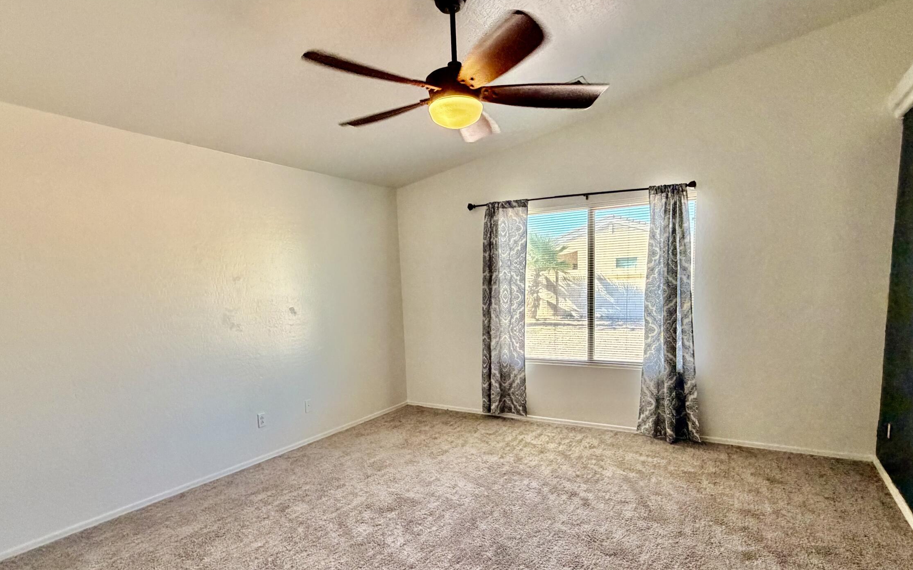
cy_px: 351
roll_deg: +2.2
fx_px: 498
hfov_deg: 85.1
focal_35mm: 20
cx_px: 464
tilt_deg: -7.7
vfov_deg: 59.0
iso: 400
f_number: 2.2
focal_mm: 2.22
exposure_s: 1/60
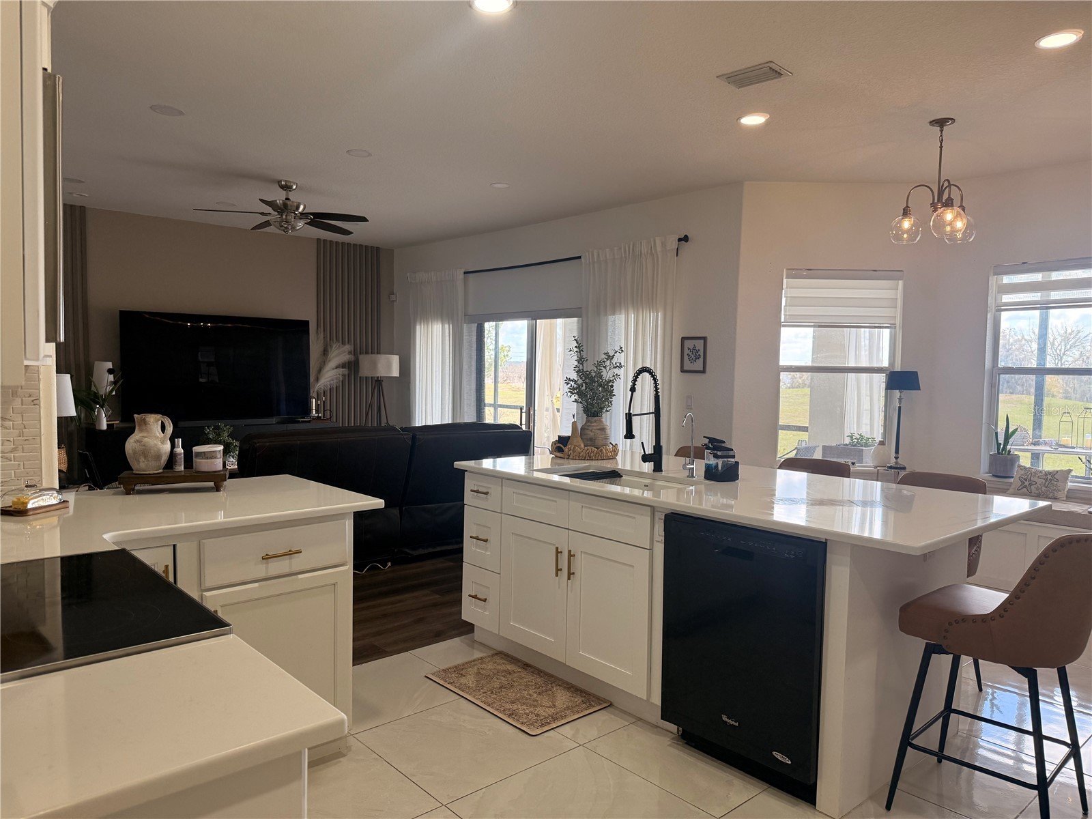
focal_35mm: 24
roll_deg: -1.5
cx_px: 546
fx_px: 757
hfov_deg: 71.6
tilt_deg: +0.3
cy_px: 410
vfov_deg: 56.8
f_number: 1.78
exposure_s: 1/198
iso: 200
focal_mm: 6.76
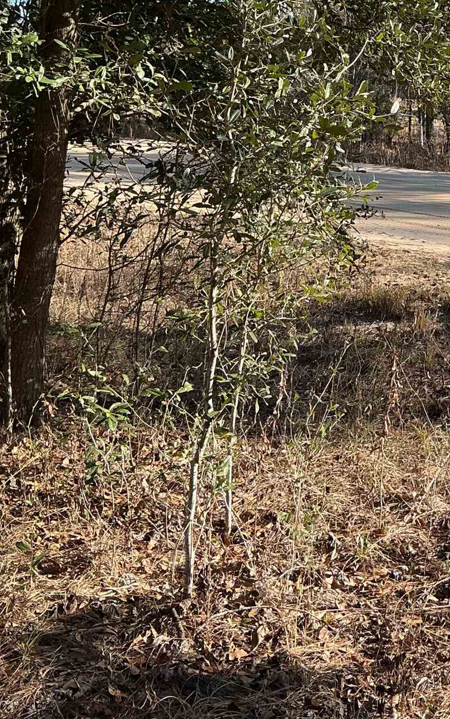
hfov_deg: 23.1
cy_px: 179
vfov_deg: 36.6
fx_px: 1060
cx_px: 444
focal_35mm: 54
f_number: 1.8
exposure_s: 1/457
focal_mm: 3
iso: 25
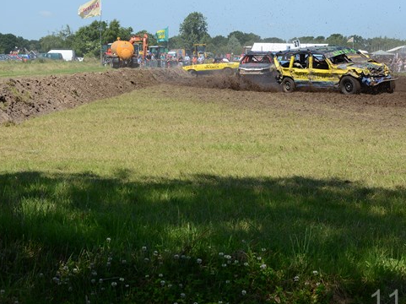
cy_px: 100
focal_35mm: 80
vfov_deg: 18.4
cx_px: 205
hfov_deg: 24.4
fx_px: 938
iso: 400
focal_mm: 50
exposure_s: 1/500
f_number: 11
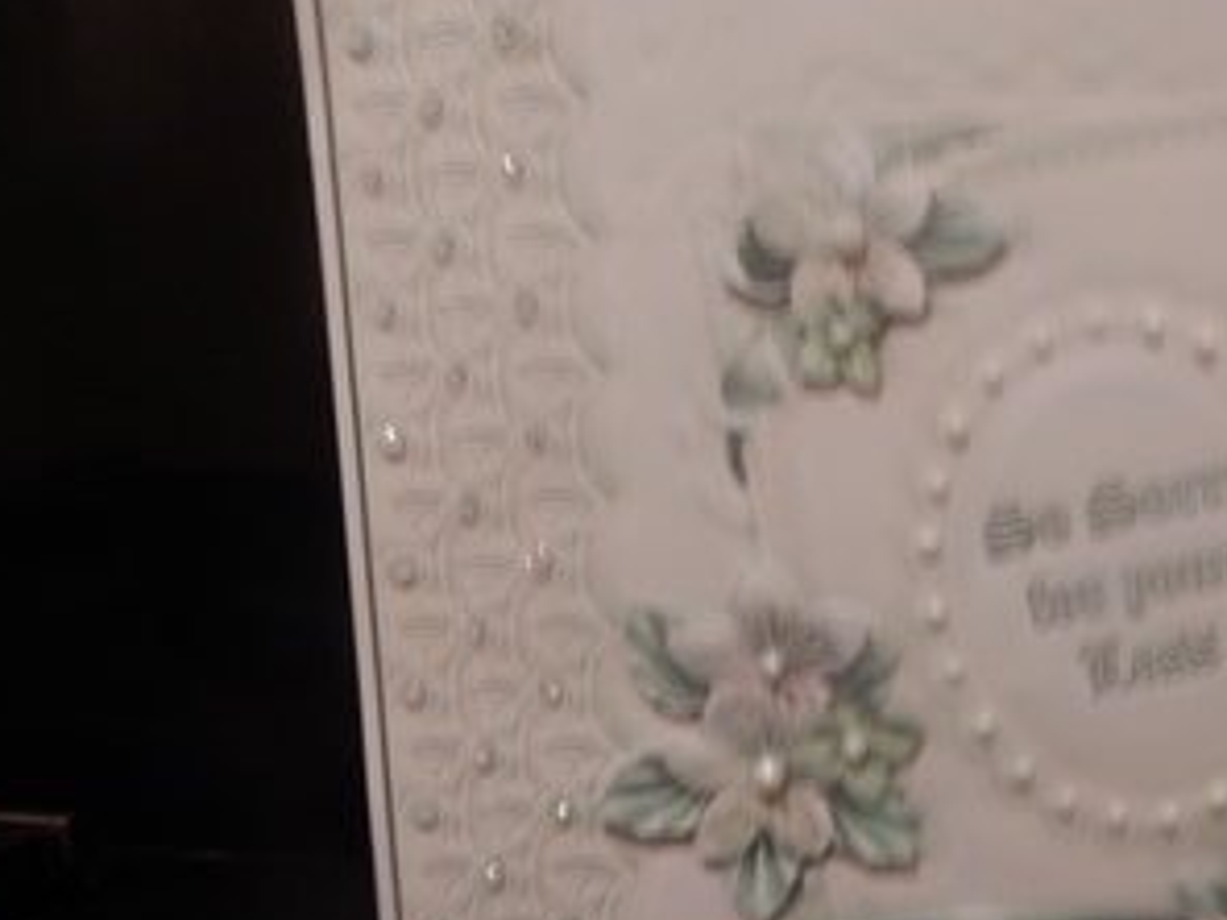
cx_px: 875
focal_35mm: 38
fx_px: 1347
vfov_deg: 37.7
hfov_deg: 47.7
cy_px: 483
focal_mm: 4.5
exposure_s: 1/15
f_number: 3.7
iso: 400
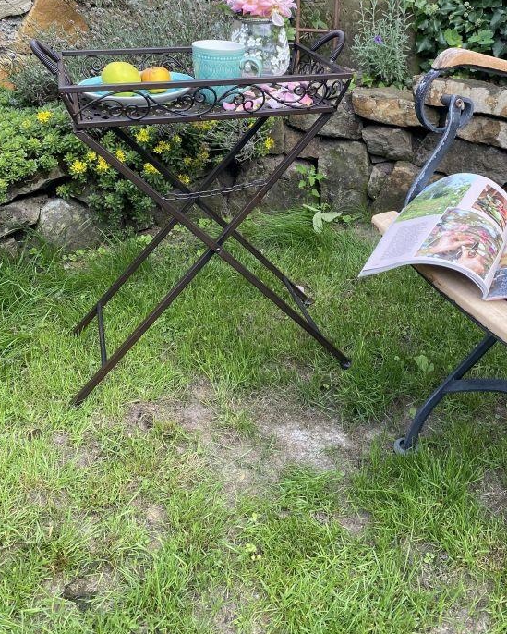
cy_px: 187
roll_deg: -2.7
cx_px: 292
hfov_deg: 40.0
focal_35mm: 37
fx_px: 694
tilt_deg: -20.0
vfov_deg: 47.8
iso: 32
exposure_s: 1/432
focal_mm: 4.25
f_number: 1.8
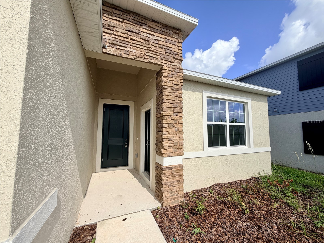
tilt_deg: +4.9
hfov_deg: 102.1
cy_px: 122
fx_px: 131
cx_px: 162
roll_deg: +0.2
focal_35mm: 14
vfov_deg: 85.7
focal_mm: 2.22
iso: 25
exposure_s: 1/770
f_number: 2.2
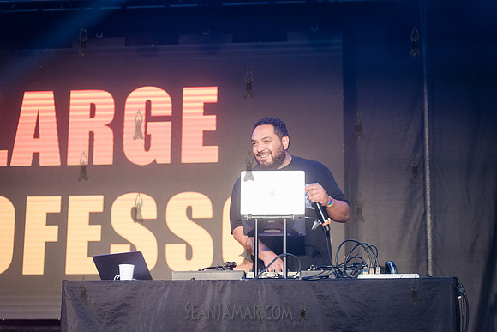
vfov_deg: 17.1
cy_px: 166
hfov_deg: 25.4
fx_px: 1105
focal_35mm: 80
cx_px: 248
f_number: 4
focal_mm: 80
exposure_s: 1/640
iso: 4000
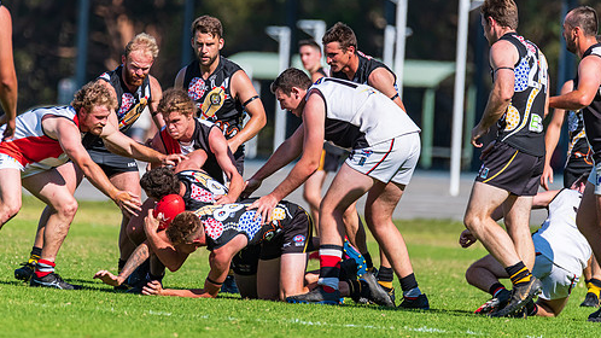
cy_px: 149
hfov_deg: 3.2
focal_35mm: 675
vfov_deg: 1.8
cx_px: 279
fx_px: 10756
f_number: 6.3
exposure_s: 1/4000
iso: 800
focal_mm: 550
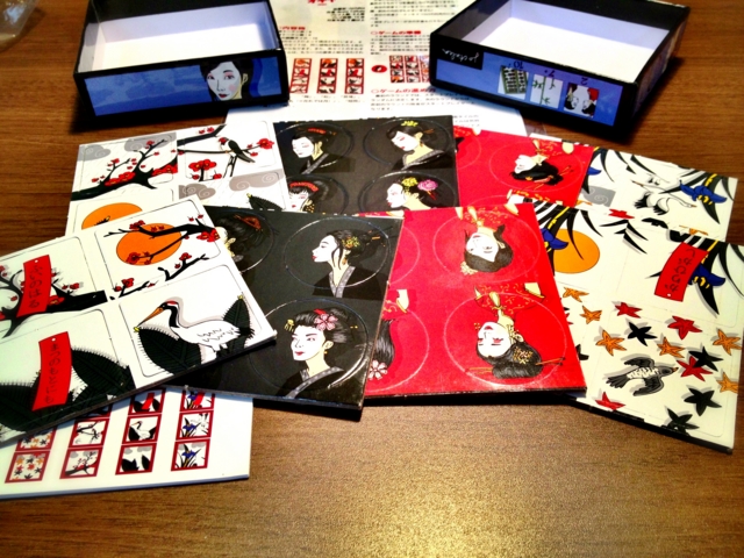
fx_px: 752
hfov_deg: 52.6
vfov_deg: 40.7
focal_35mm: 35
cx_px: 372
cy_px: 279
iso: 80
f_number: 2.4
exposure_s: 1/20
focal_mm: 4.28
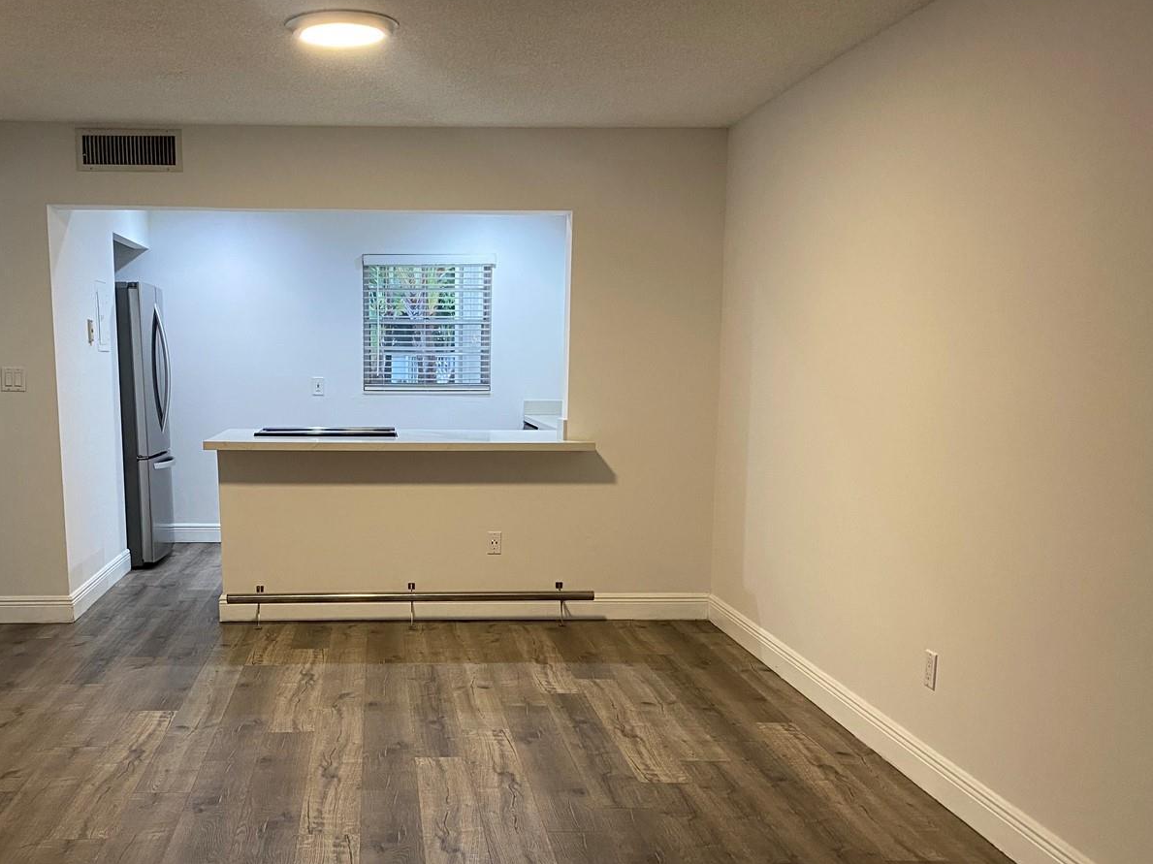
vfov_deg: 40.4
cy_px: 540
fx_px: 1165
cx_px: 416
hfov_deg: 52.0
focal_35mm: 35
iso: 200
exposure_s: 1/60
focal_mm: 4.25
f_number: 1.8
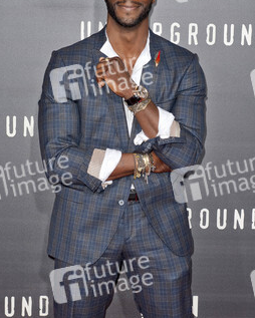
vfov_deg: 26.7
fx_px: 669
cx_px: 131
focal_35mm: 71
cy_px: 129
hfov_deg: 21.6
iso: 800
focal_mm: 60
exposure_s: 1/400
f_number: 4.5
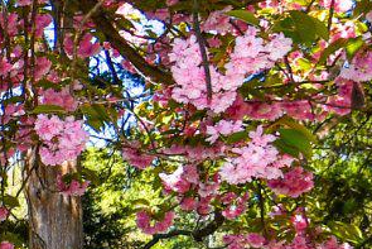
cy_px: 296
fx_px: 1292
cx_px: -584
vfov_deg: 10.8
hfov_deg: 12.2
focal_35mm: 125
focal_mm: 12
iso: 100
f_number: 8
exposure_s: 1/200
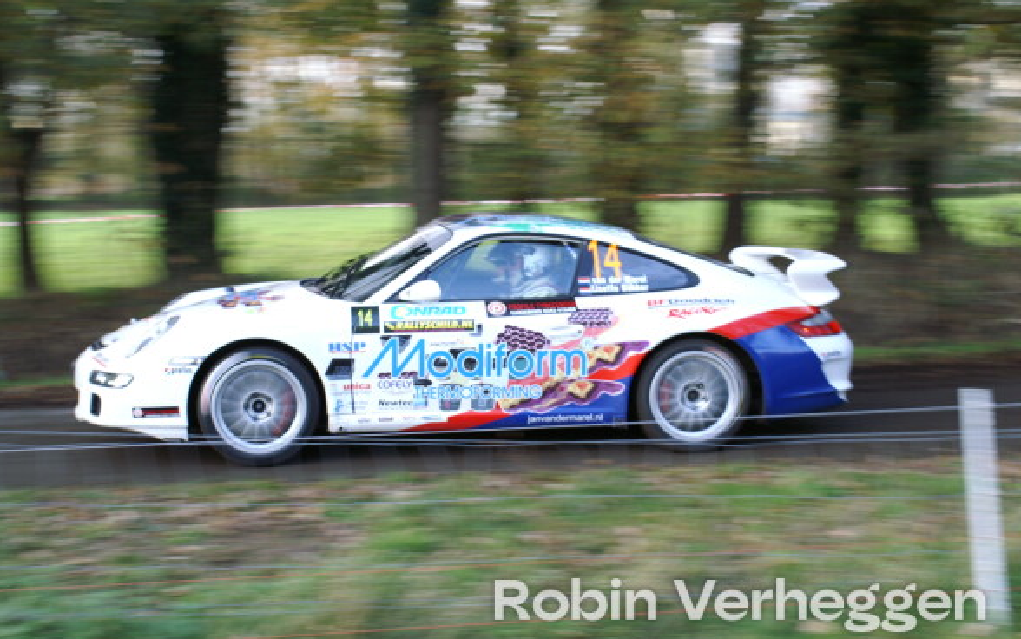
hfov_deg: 37.2
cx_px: 514
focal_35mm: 55
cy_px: 327
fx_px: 1518
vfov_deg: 23.8
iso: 400
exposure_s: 1/80
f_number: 5.6
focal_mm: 35
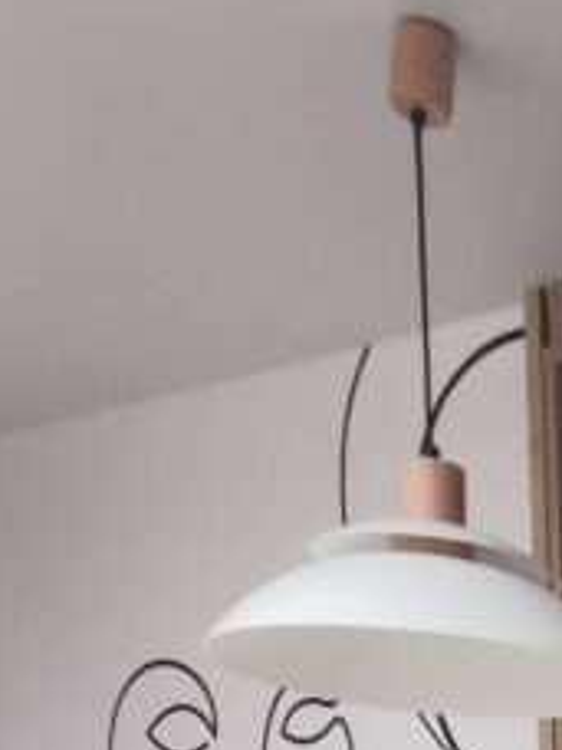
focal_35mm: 72
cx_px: 1091
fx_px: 1559
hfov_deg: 16.2
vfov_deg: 22.1
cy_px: 1138
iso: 640
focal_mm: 2.35
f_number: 2.2
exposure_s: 1/20
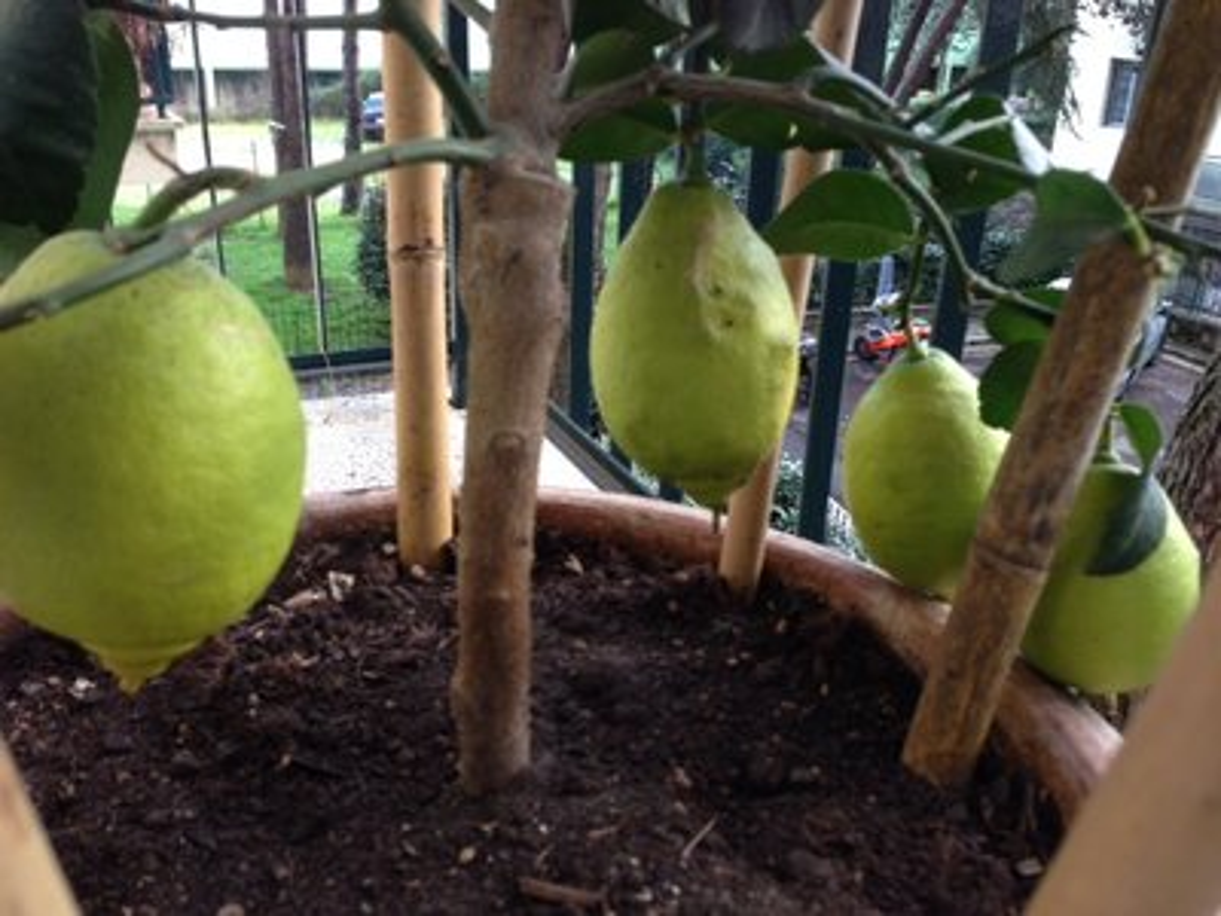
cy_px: 458
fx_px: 1164
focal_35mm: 33
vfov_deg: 42.9
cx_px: 610
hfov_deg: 55.4
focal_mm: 4.13
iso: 50
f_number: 2.4
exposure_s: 1/30
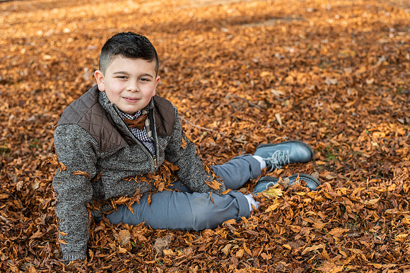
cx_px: 214
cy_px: 131
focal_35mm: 52
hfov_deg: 38.1
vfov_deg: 25.9
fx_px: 594
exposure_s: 1/500
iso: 400
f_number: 3.5
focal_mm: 50
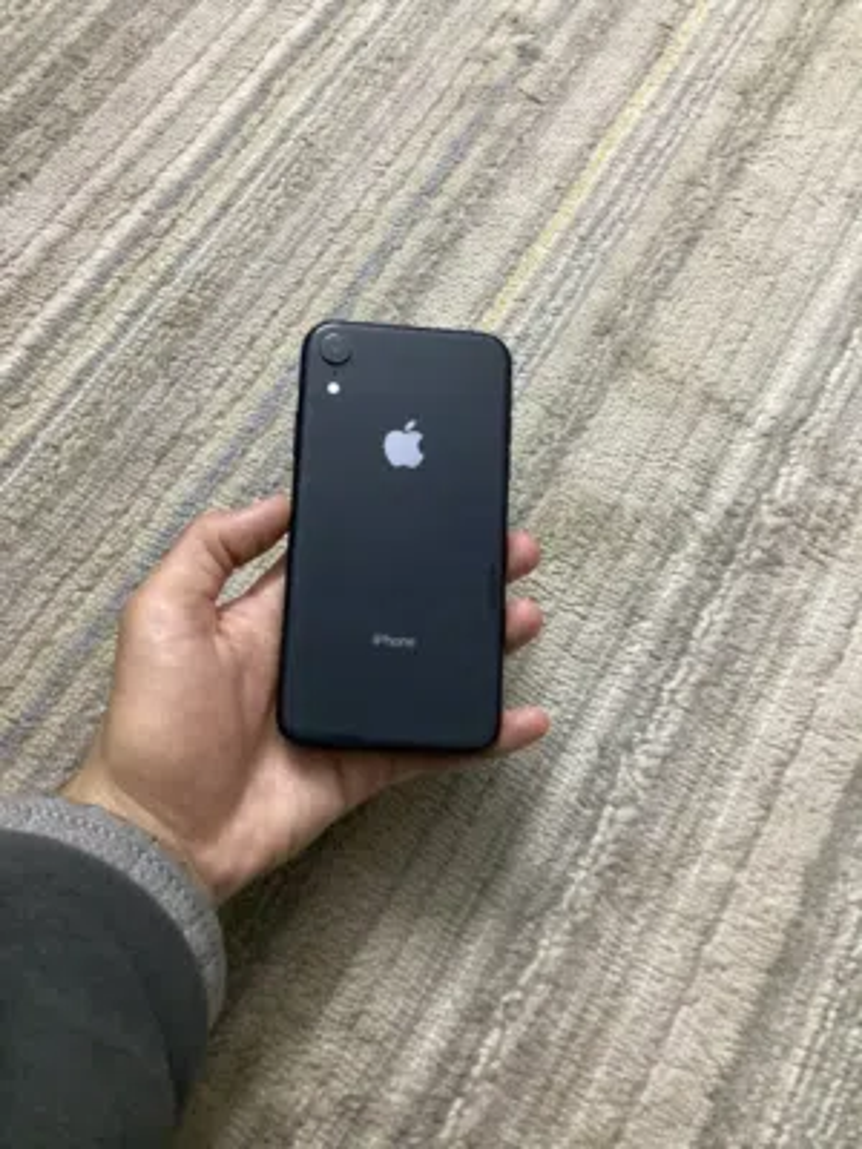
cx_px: 431
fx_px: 1029
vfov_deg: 58.4
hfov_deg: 45.4
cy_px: 574
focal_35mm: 31
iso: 400
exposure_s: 1/33
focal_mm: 3.3
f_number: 2.4
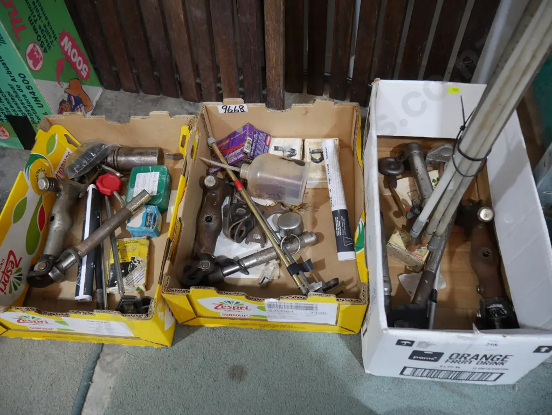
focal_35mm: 30
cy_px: 208
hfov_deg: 59.9
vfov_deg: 46.8
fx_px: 479
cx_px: 276
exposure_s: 1/60
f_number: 3.6
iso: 500
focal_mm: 15
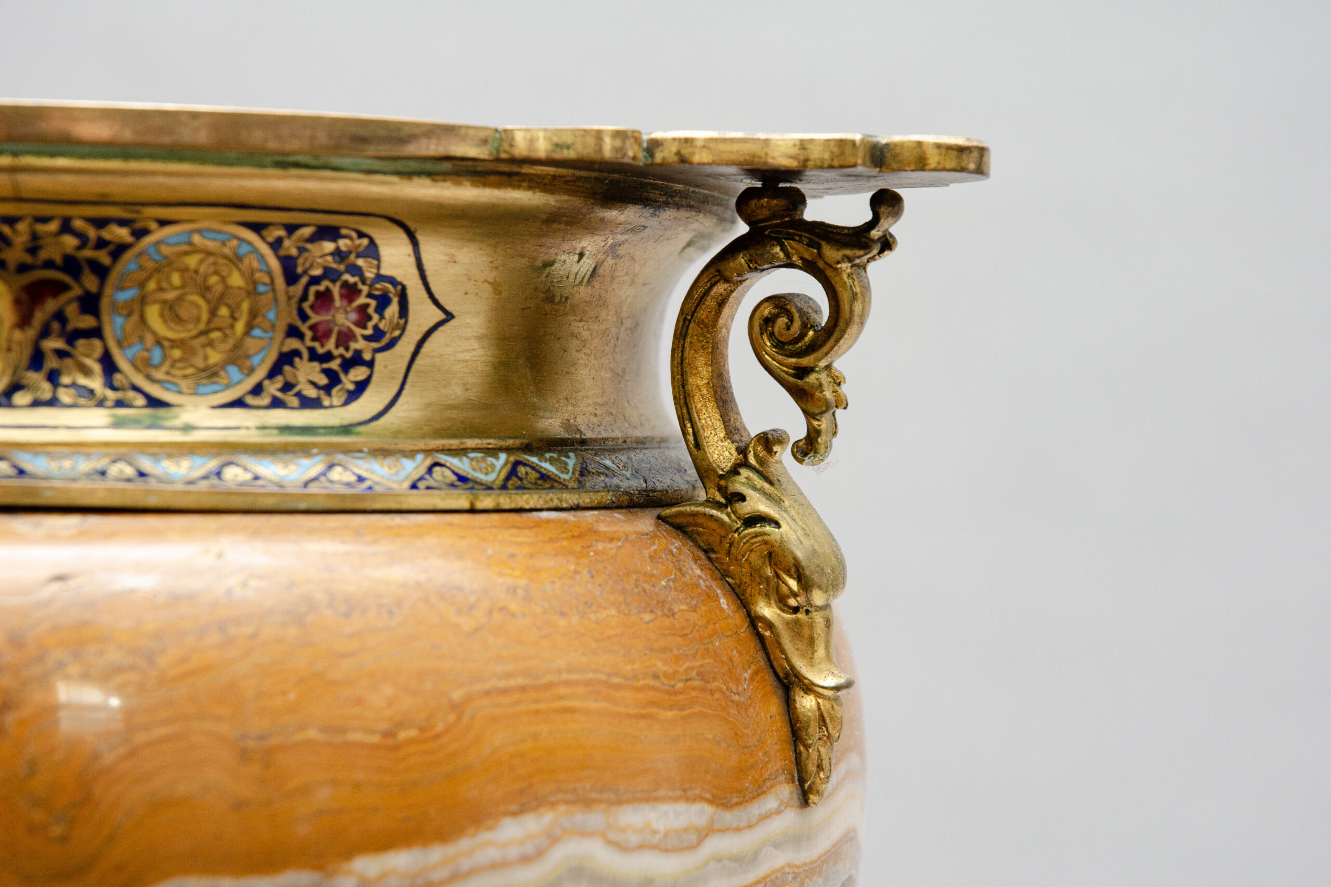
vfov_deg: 13.0
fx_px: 3882
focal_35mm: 105
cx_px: 666
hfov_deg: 19.5
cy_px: 444
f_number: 8
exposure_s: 1/125
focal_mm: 70
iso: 200
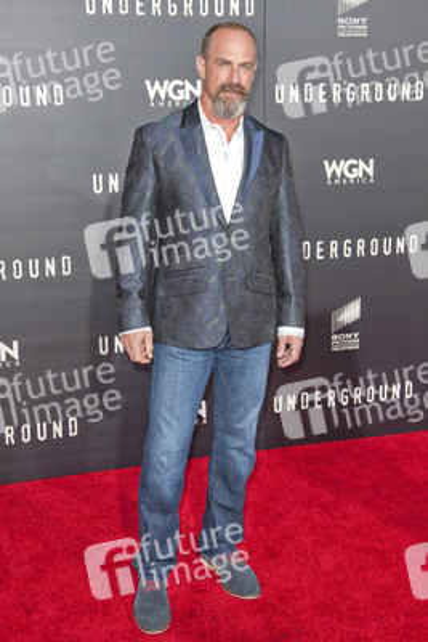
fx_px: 802
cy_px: 321
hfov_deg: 29.9
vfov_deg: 43.6
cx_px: 214
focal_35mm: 45
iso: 800
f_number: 4.5
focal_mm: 45
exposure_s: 1/400
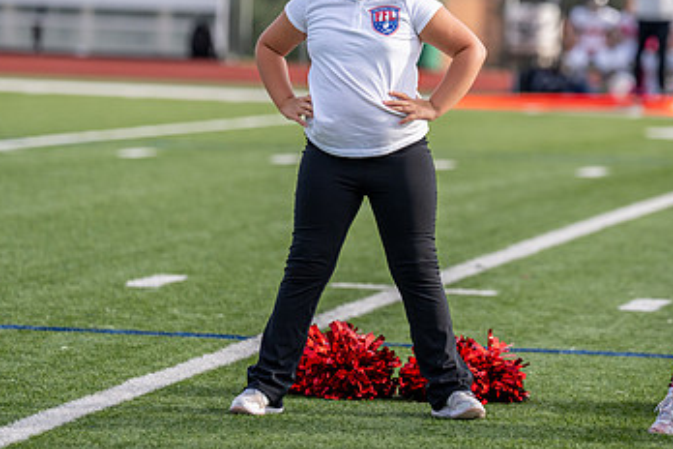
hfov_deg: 6.8
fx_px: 5701
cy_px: 100
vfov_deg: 4.5
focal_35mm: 305
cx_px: 436
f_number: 2.8
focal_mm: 159
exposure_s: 1/2500
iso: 250
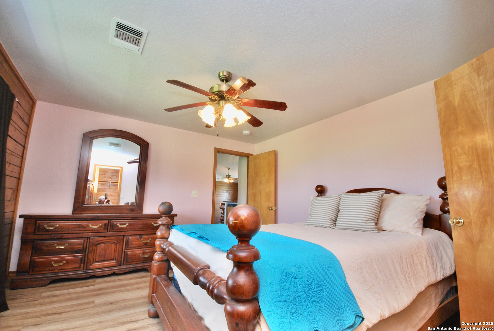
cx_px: 247
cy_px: 166
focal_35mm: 15
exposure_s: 1/30
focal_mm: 10
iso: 200
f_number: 4
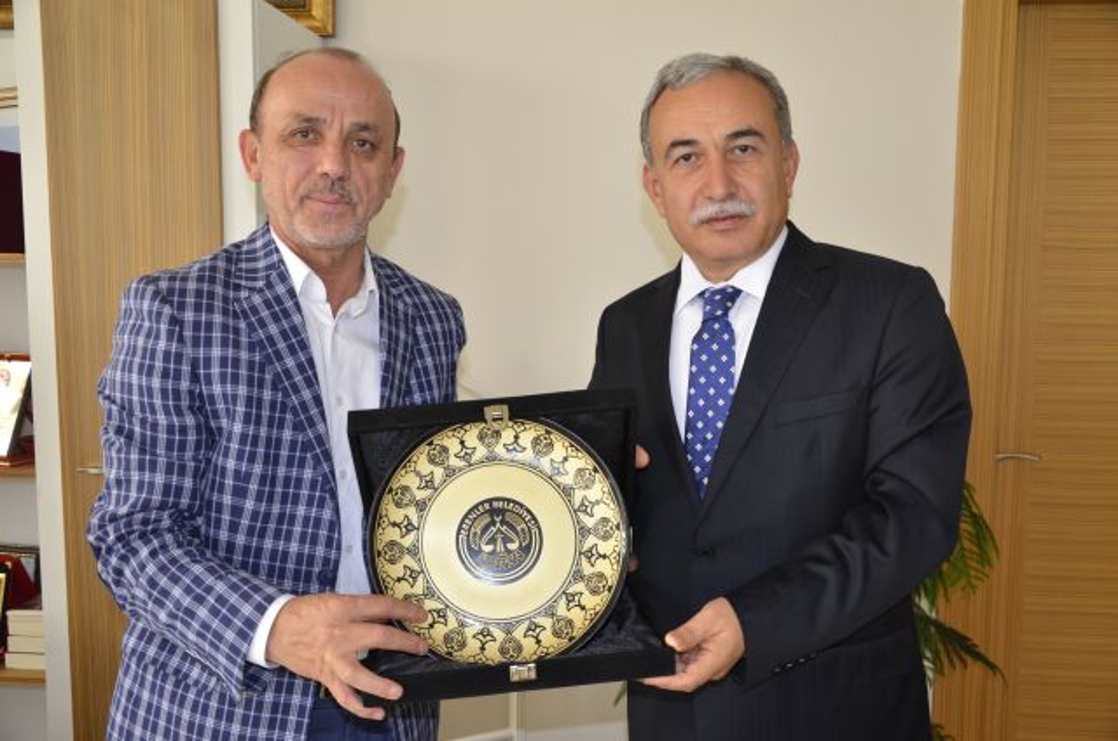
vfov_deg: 39.8
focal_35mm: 33
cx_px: 559
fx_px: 1023
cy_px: 370
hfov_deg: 57.3
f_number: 3.8
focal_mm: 22
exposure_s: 1/60
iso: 800
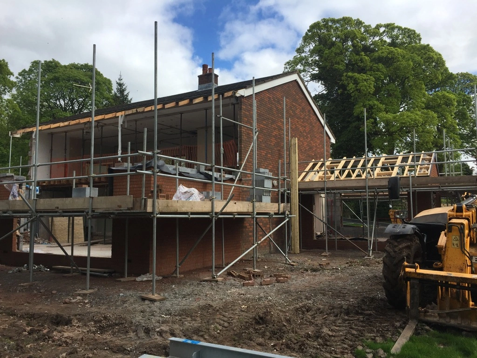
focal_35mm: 29
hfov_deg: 61.7
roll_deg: -1.2
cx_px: 238
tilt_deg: +4.6
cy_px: 179
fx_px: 400
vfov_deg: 48.2
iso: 32
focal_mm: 4.15
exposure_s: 1/1319
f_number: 2.2
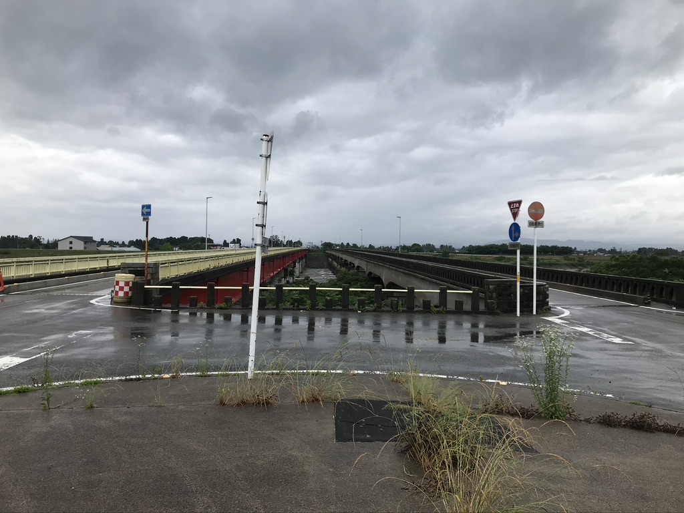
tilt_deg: +0.5
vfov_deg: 49.7
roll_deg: -0.1
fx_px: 553
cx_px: 342
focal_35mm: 28
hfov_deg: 63.4
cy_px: 256
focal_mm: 3.99
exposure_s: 1/587
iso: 20
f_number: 1.8
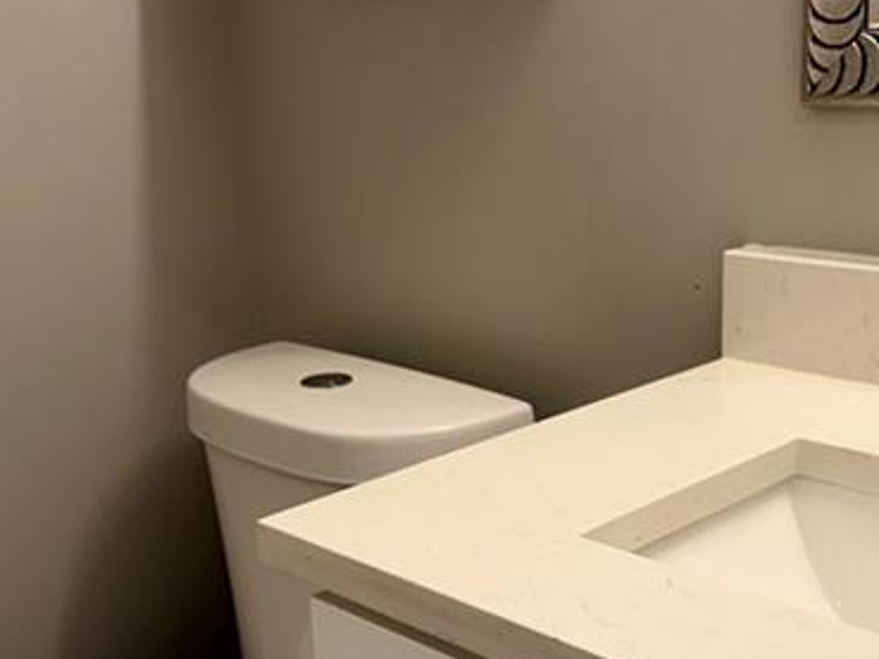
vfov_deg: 28.0
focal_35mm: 52
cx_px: 498
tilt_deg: -14.7
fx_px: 1321
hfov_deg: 36.7
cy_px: 340
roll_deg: +2.0
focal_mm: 6.76
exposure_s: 1/120
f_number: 1.78
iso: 125
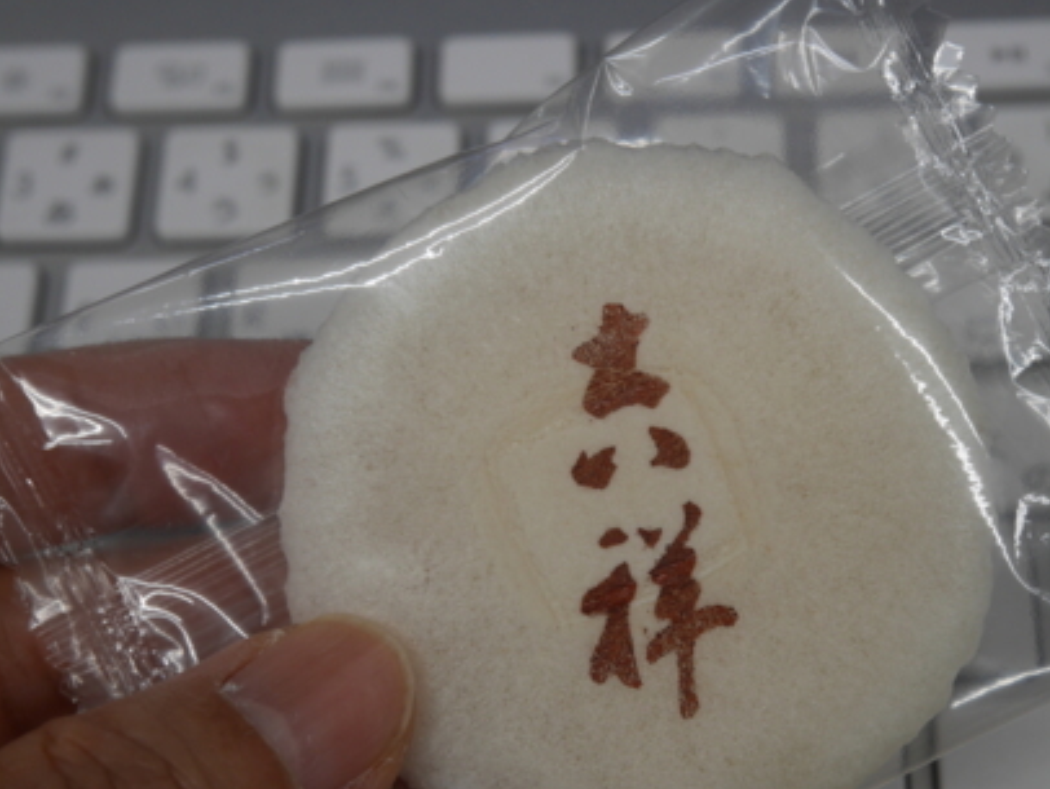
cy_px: 498
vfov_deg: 21.6
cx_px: 621
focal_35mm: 68
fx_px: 2064
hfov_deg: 28.5
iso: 200
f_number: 4.9
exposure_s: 1/100
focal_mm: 23
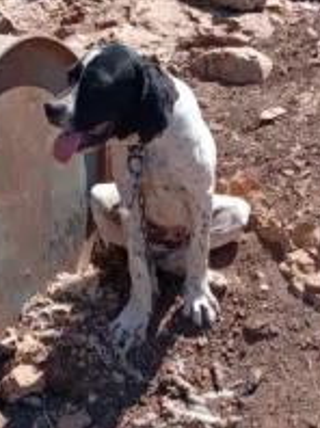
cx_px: 188
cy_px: 208
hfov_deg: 18.2
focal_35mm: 81
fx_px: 1001
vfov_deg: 24.2
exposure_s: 1/1230
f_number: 1.8
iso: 106
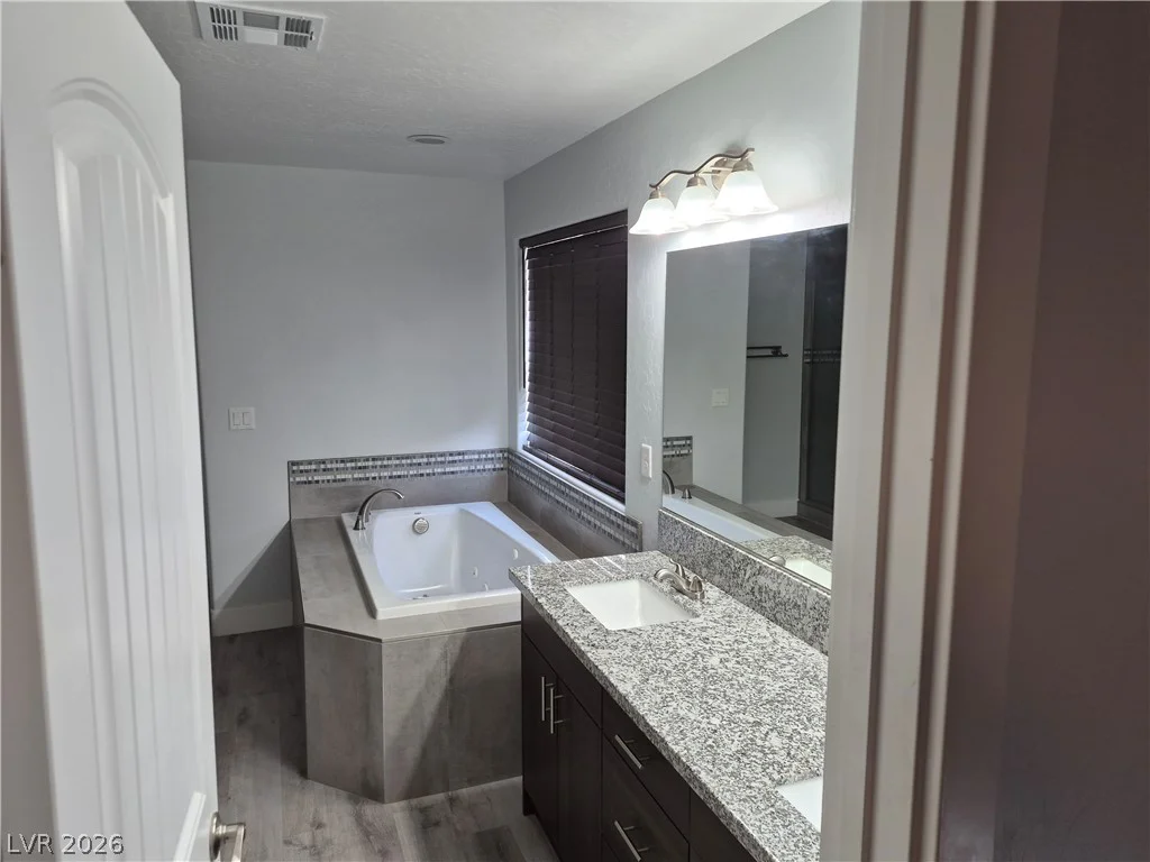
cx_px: 575
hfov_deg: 73.9
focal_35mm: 23
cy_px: 431
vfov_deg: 58.9
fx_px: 764
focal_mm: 5.4
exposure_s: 1/120
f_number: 1.8
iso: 100
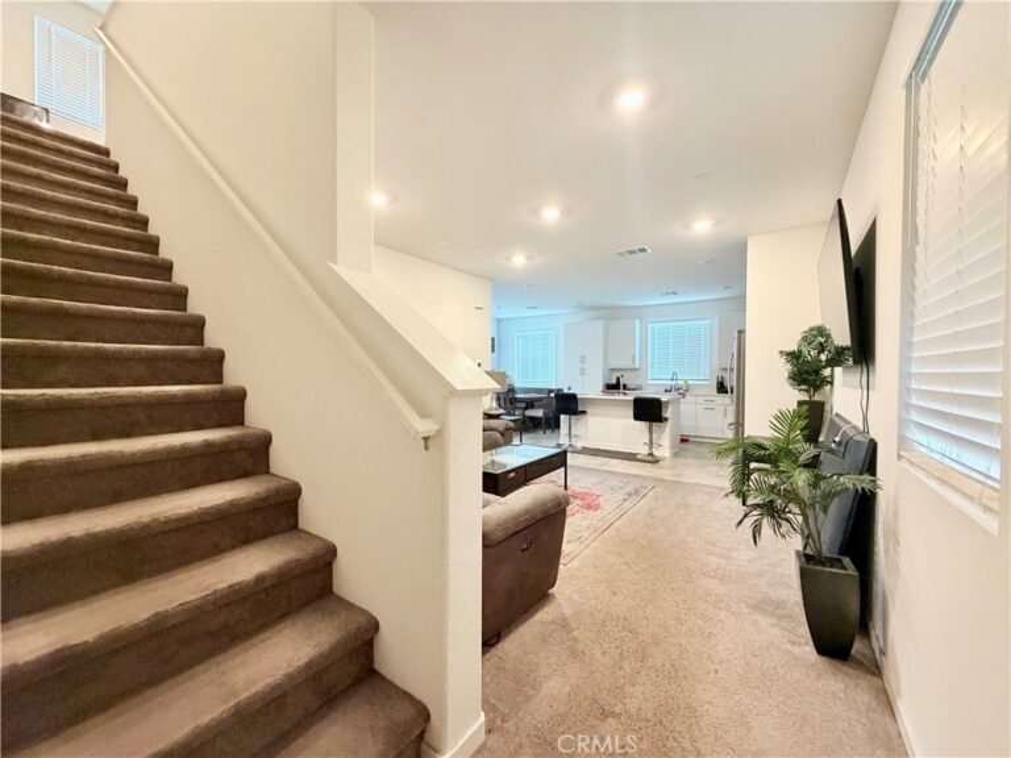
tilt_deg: +0.1
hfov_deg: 102.1
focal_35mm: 14
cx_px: 506
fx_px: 409
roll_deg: +0.2
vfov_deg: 85.7
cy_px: 379
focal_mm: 2.22
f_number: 2.2
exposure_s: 1/60
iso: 500
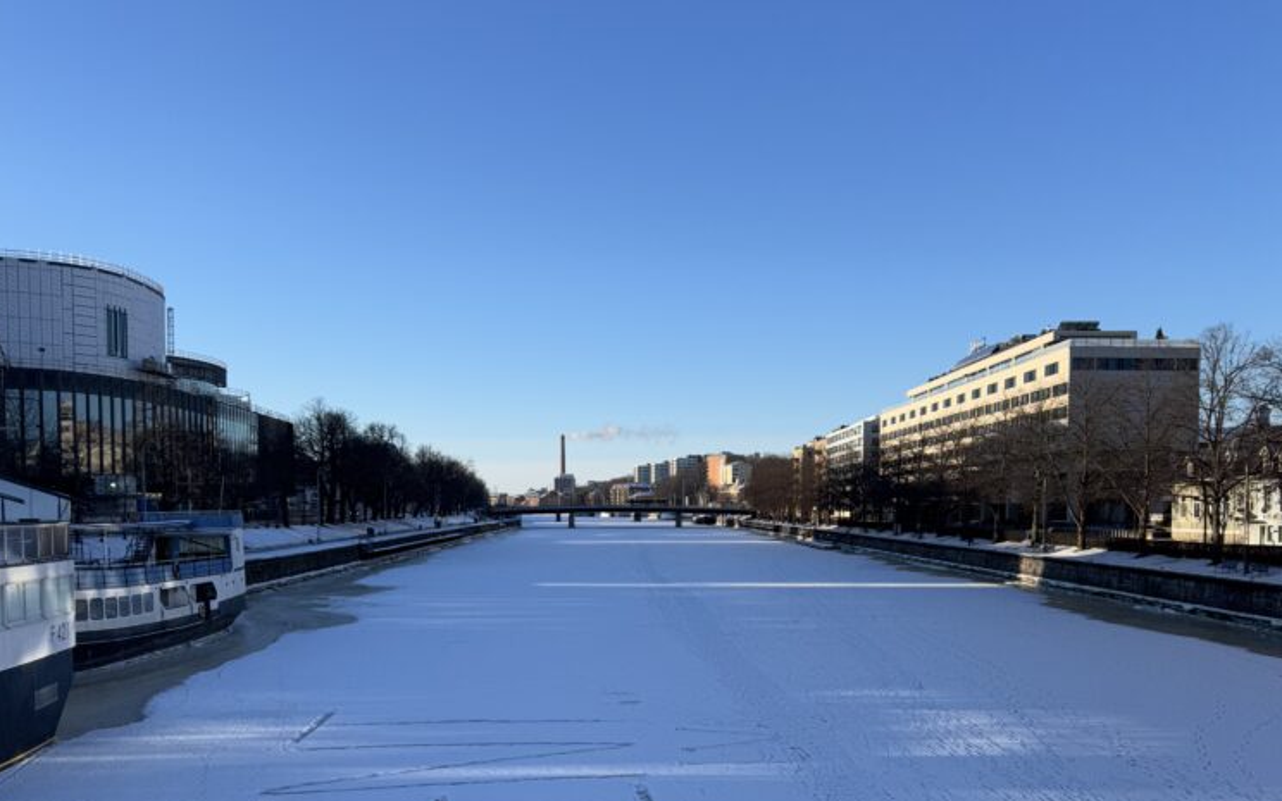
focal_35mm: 35
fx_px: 1223
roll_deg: -0.1
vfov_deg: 35.8
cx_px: 648
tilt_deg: -2.0
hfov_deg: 55.3
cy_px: 551
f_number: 1.78
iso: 80
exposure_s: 1/3413
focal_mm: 6.76
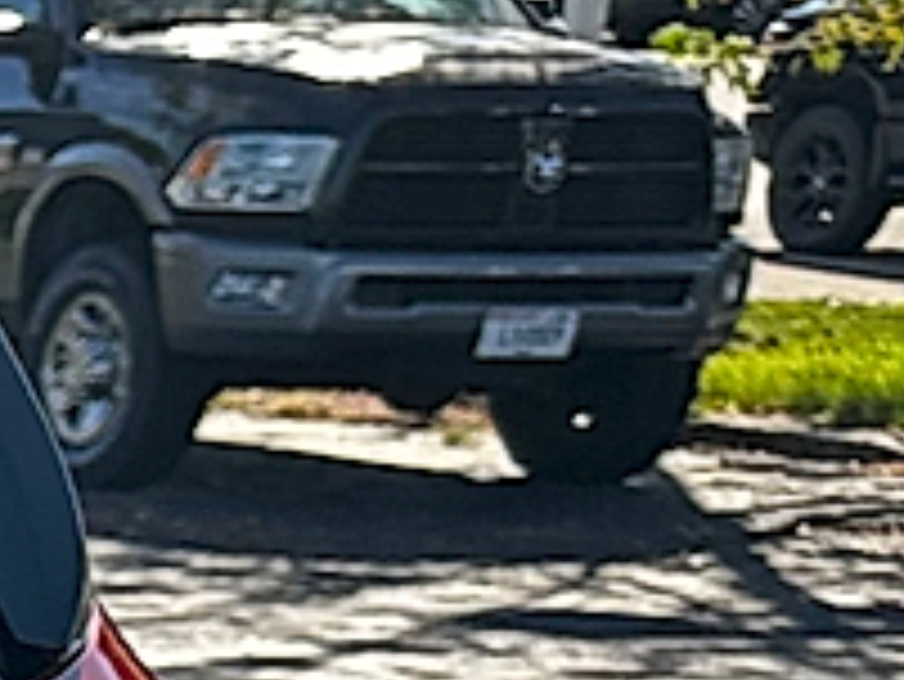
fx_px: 4991
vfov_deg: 7.3
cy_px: 1639
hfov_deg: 8.1
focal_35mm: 191
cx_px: -2163
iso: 80
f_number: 1.78
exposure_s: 1/879
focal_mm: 6.86
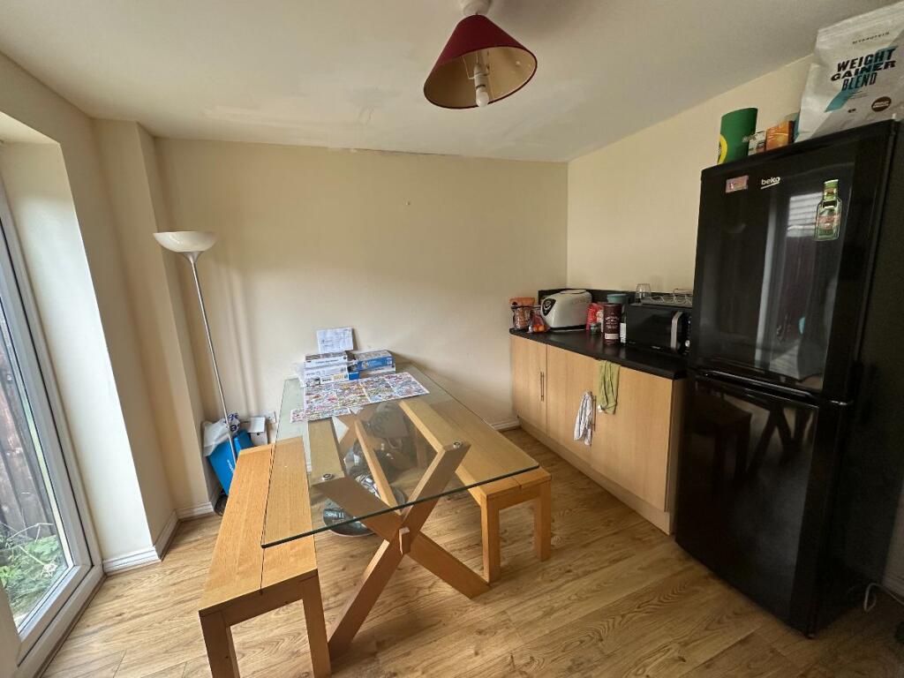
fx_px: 366
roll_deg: +2.7
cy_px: 339
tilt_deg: -10.0
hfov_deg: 102.1
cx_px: 452
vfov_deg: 85.7
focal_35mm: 14
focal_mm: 2.22
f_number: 2.2
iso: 200
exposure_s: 1/100
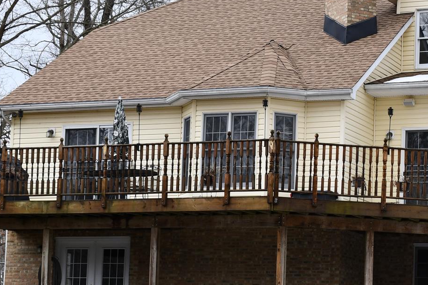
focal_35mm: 116
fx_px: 1379
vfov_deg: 11.8
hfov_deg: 17.5
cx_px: 359
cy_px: 231
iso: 200
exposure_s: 1/250
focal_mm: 35
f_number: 7.1
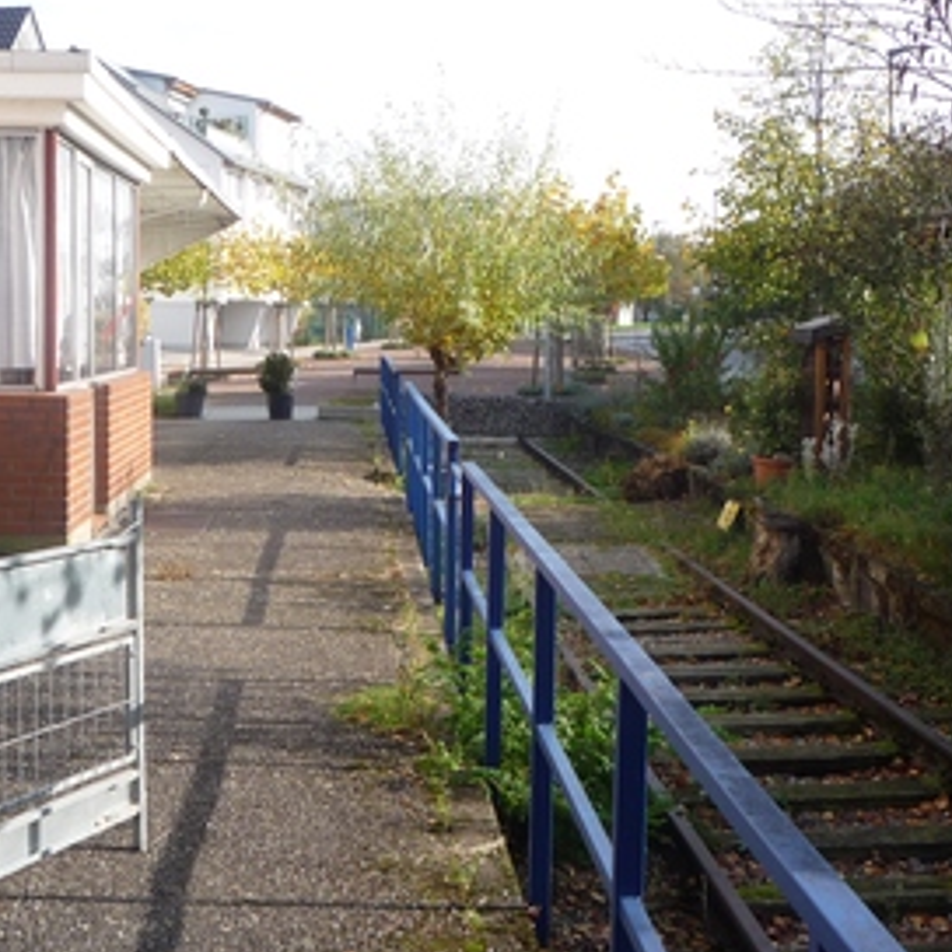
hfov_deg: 32.1
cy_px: 413
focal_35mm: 53
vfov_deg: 32.2
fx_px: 1649
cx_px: 388
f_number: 4
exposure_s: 1/250
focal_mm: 5.2
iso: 100
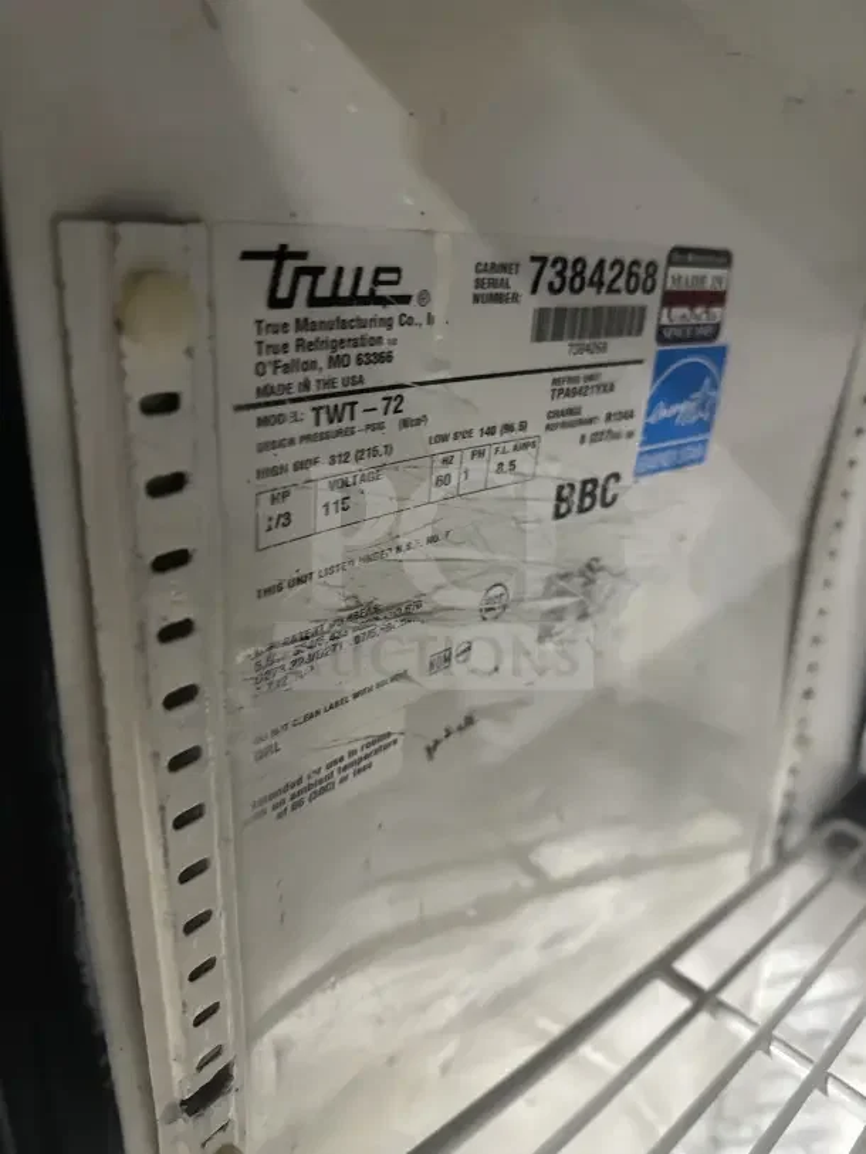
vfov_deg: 71.6
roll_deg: -3.6
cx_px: 433
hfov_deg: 56.8
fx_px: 800
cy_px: 577
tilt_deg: -22.0
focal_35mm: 24
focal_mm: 6.86
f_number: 1.78
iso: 1000
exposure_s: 1/49
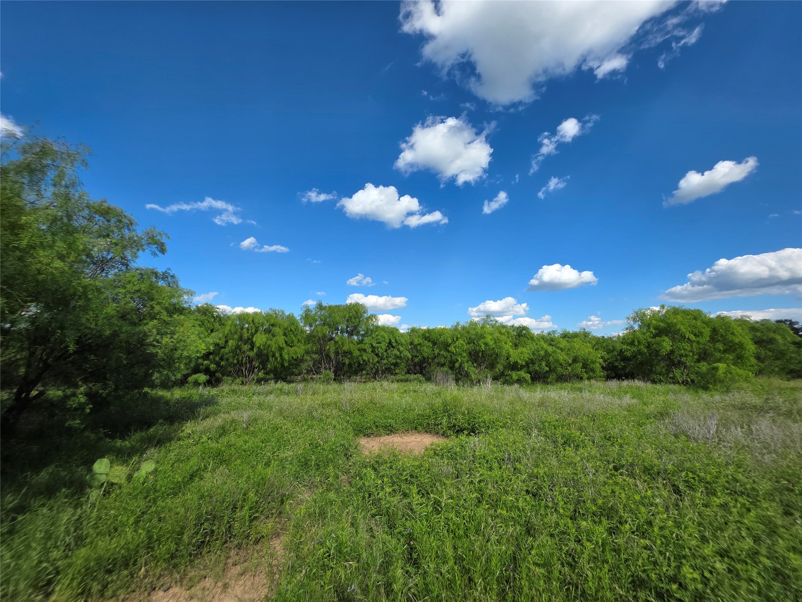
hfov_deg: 106.2
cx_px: 401
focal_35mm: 13
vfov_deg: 89.9
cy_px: 301
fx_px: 301
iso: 40
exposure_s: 1/1894
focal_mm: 2.2
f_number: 1.9
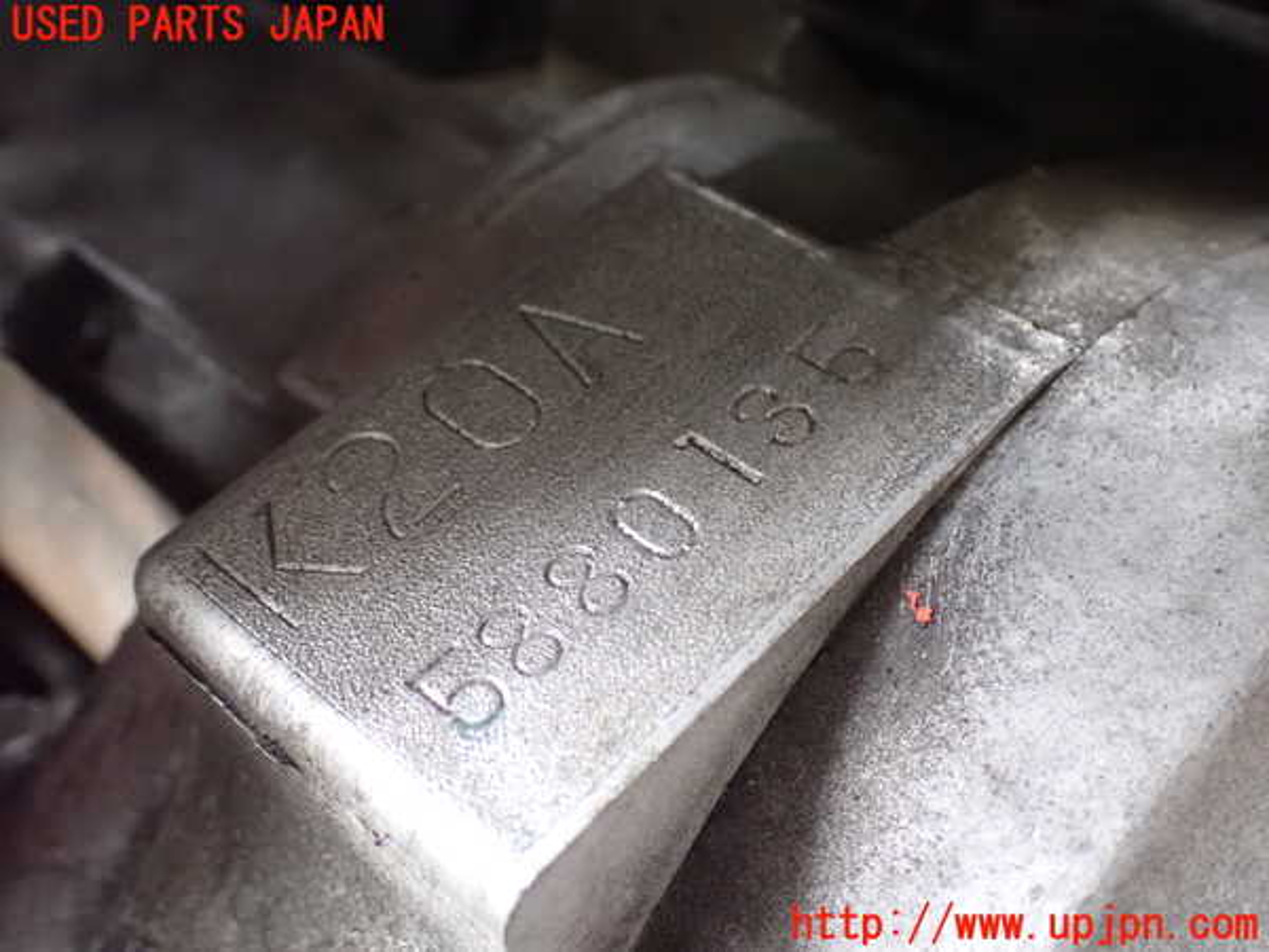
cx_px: 634
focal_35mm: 44
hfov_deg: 42.9
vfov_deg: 32.9
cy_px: 476
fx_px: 1613
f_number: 2.9
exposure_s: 1/40
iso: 1600
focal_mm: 7.84
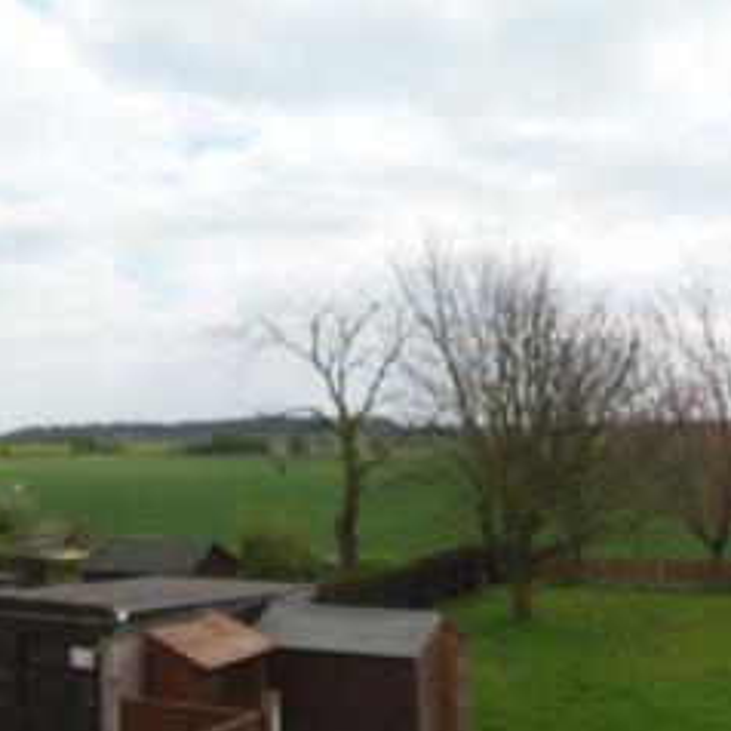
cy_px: 468
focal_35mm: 52
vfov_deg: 32.6
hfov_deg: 30.8
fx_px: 1242
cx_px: 26
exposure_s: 1/800
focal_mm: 4.3
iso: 64
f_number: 2.9
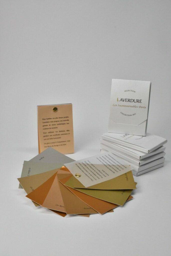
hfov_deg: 26.0
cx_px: 86
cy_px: 128
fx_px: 370
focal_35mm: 52
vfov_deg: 38.2
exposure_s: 1/200
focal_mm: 35
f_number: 18
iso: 2500
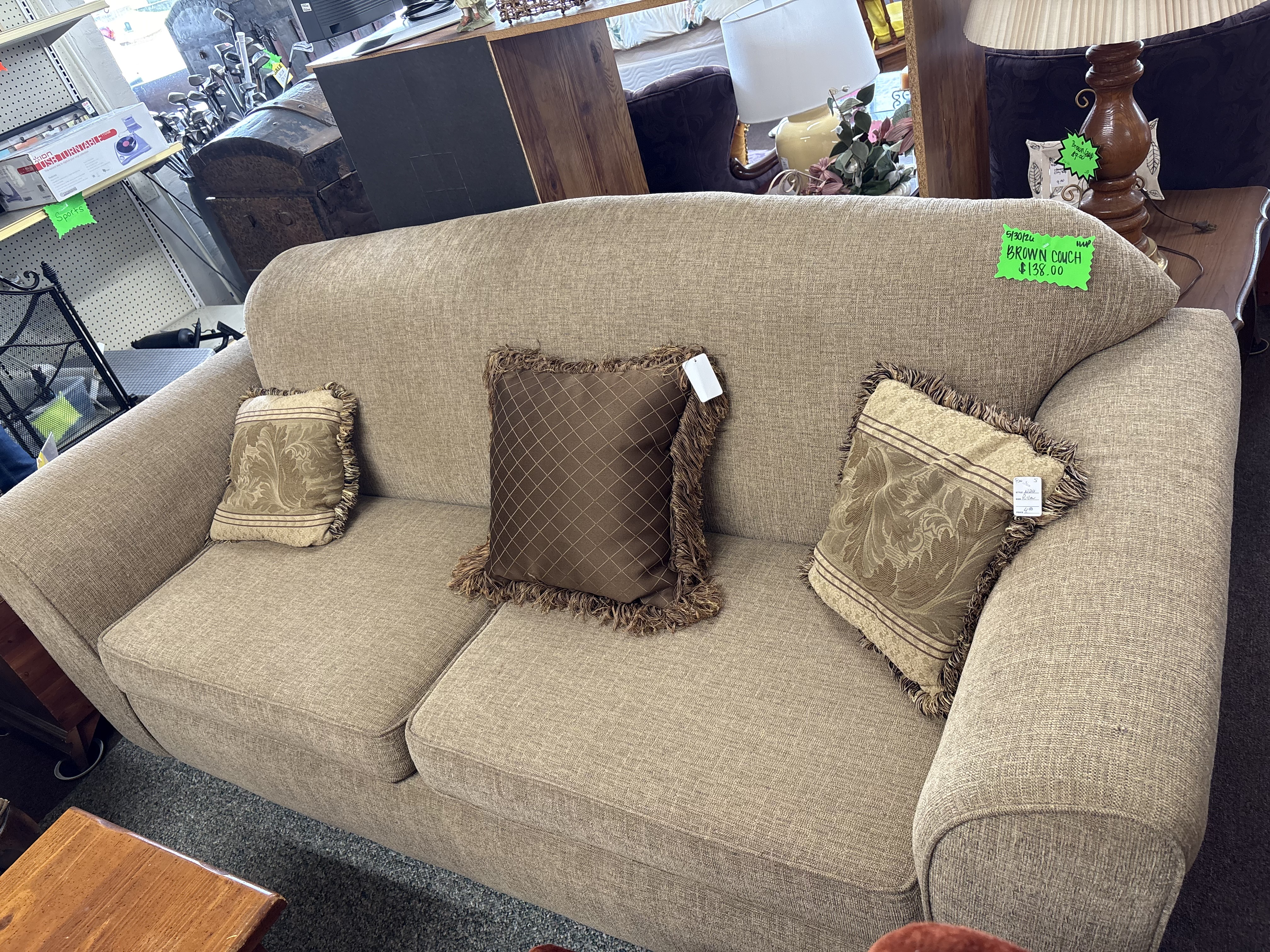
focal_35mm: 26
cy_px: 476
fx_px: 954
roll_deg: +18.6
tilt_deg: -32.2
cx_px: 635
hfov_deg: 67.3
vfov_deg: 53.1
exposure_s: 1/60
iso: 100
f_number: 1.6
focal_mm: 5.96
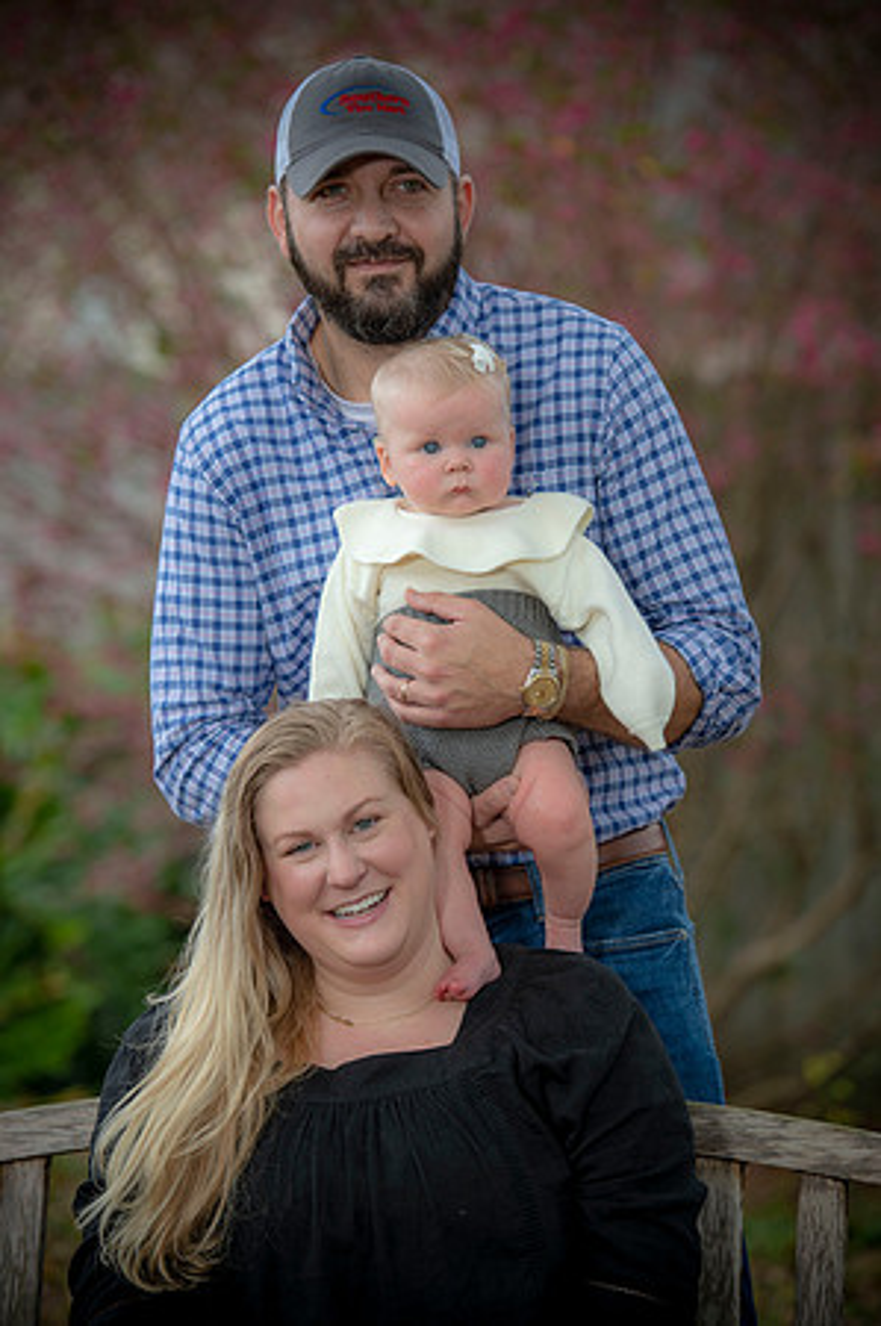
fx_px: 5151
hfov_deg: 9.8
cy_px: 663
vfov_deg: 14.7
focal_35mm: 140
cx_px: 440
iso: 160
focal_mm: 140
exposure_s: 1/200
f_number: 3.5
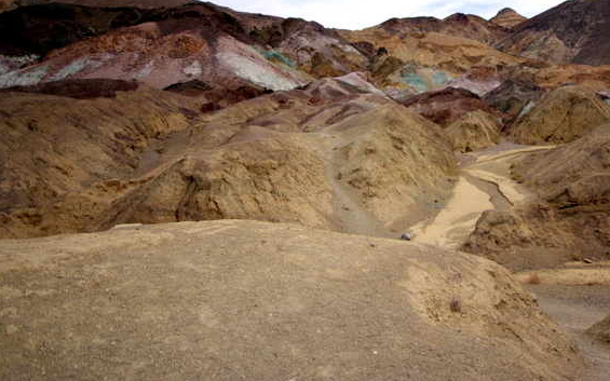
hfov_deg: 68.3
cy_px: 112
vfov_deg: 46.4
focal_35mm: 26
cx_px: 410
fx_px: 432
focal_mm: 12
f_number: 4.5
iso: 100
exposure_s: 1/1000
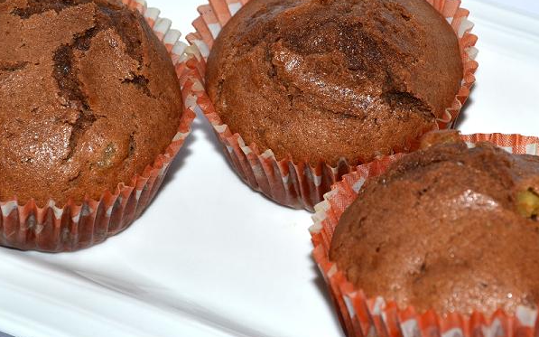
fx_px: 1788
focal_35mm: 122
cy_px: 133
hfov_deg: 17.1
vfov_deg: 10.8
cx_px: 310
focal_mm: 55
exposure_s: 1/60
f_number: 8
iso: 100
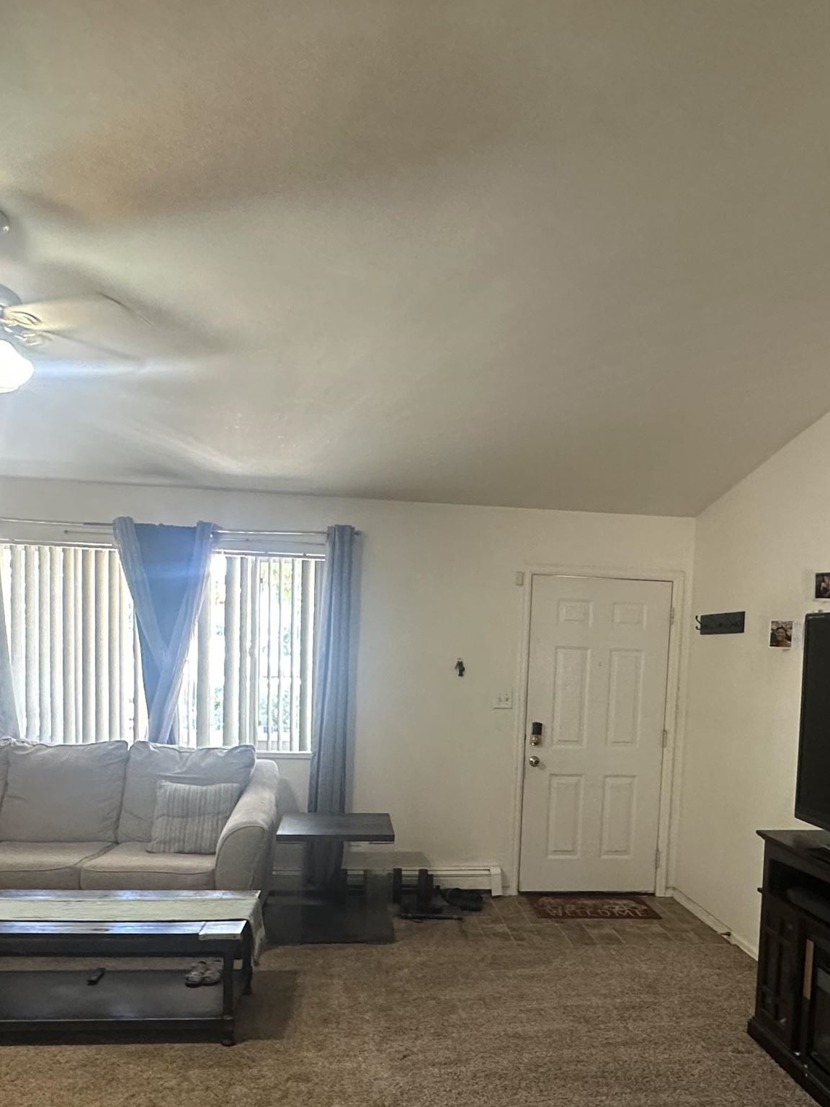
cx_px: 473
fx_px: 895
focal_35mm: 28
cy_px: 732
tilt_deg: -5.1
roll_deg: -1.6
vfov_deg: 62.0
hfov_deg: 49.6
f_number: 2.2
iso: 400
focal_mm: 2.22
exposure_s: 1/60
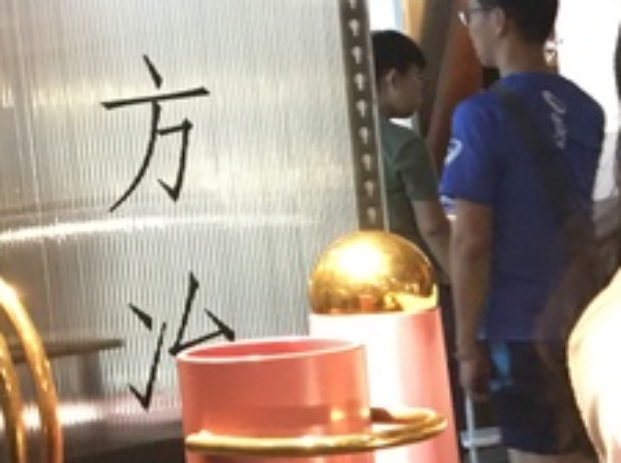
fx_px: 2221
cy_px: 358
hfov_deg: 14.1
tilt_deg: -5.5
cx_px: 1121
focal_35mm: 124
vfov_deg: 11.9
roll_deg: +3.4
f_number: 2.2
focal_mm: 4.15
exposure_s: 1/15
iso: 100
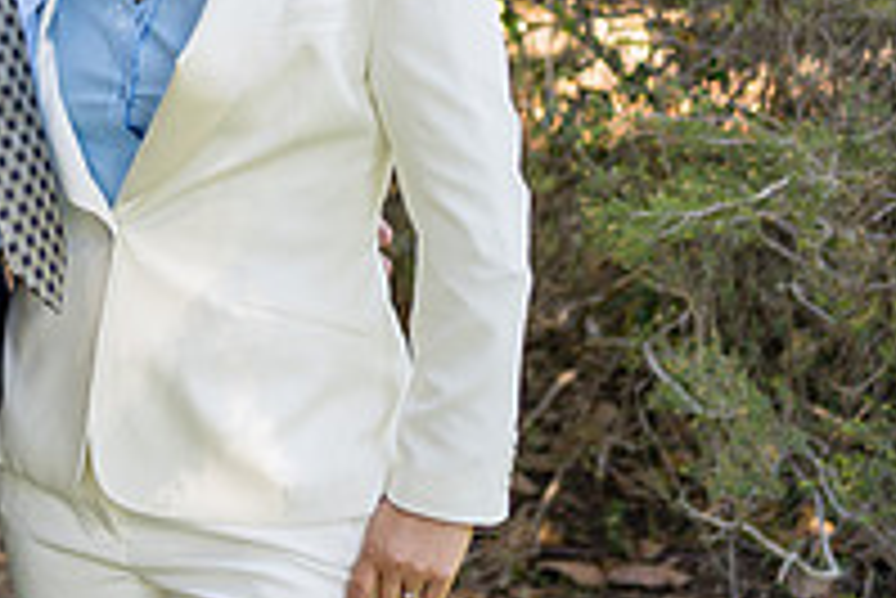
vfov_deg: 13.2
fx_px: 2540
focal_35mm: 102
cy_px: -52
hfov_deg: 19.4
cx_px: -27
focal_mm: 35
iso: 160
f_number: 2.2
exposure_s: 1/320
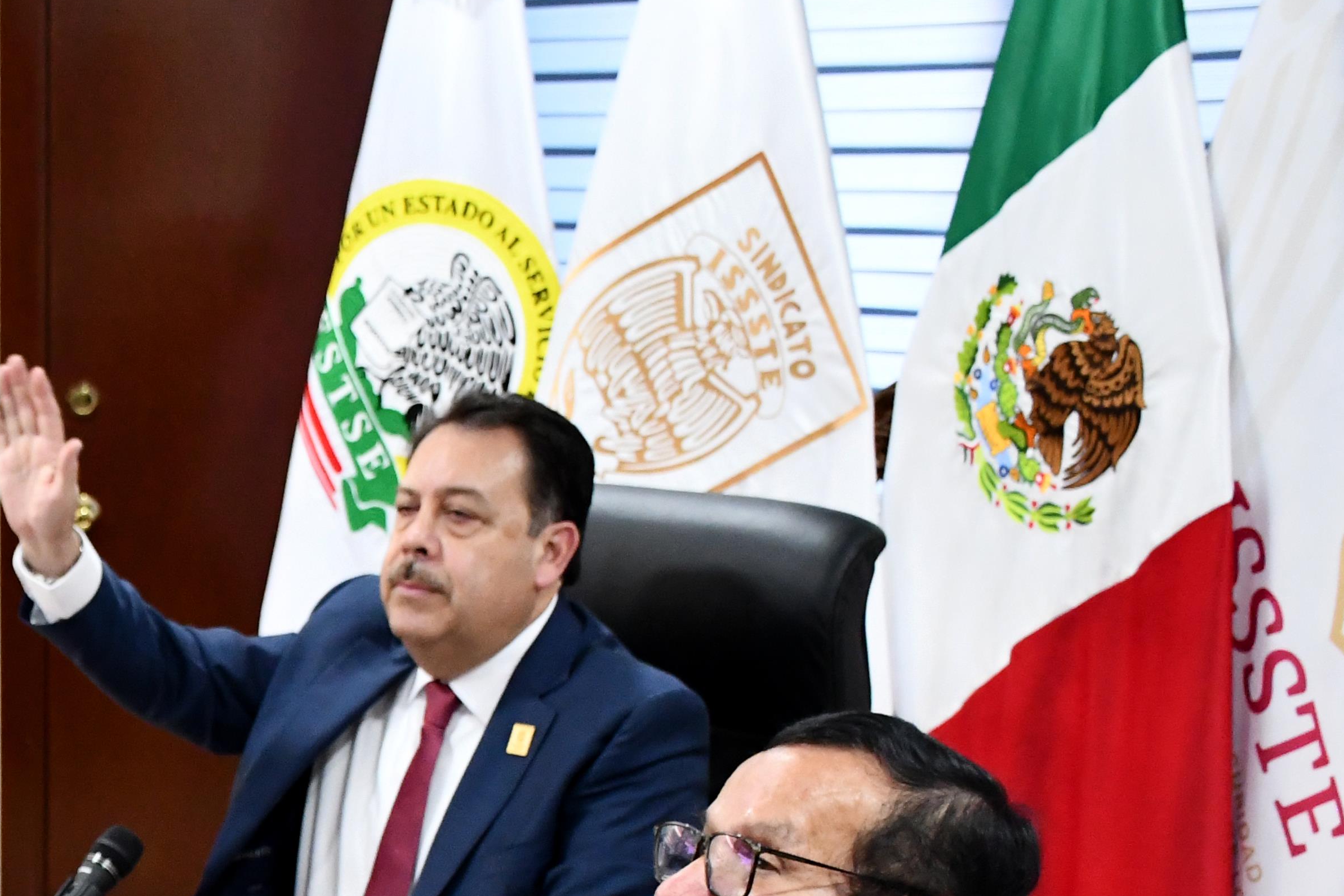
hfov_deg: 22.5
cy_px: 1002
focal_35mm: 84
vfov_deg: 15.8
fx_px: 3136
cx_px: -205
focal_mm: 24
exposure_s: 1/125
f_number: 3.8
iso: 3200
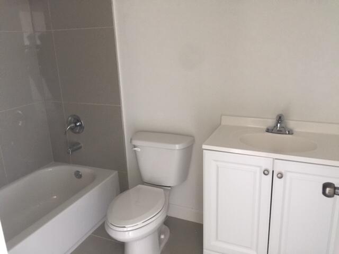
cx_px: 170
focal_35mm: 29
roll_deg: +1.5
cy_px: 127
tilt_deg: -16.5
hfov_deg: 61.7
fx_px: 284
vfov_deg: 48.2
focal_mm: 4.15
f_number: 2.2
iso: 64
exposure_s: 1/4
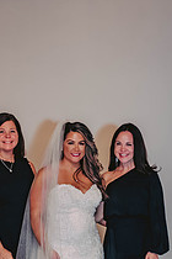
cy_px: 175
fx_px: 996
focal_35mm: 139
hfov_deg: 9.9
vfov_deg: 14.7
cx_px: 76
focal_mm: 65
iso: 1250
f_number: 3.2
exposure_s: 1/60
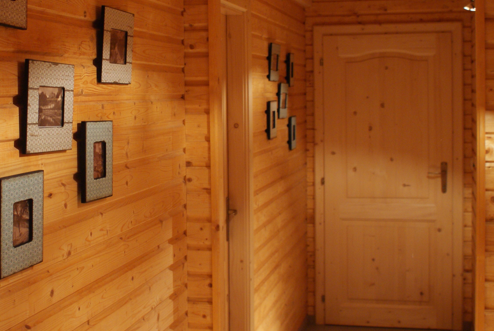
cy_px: 117
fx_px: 852
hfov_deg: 32.2
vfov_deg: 21.9
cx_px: 185
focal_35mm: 62
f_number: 4.5
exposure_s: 1/5
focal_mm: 24
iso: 400
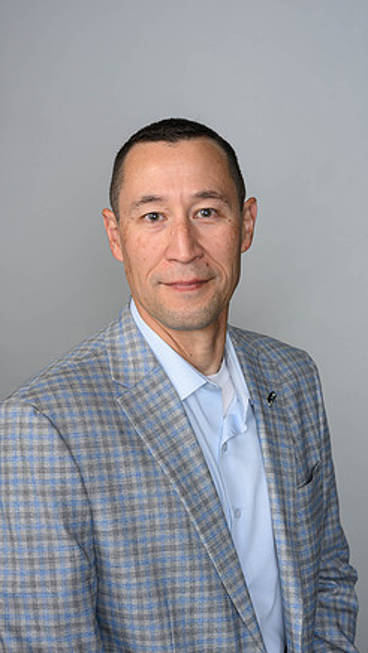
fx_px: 935
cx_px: 154
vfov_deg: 38.5
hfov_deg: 22.3
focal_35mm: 54
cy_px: 329
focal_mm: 50
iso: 250
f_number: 7.1
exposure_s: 1/160
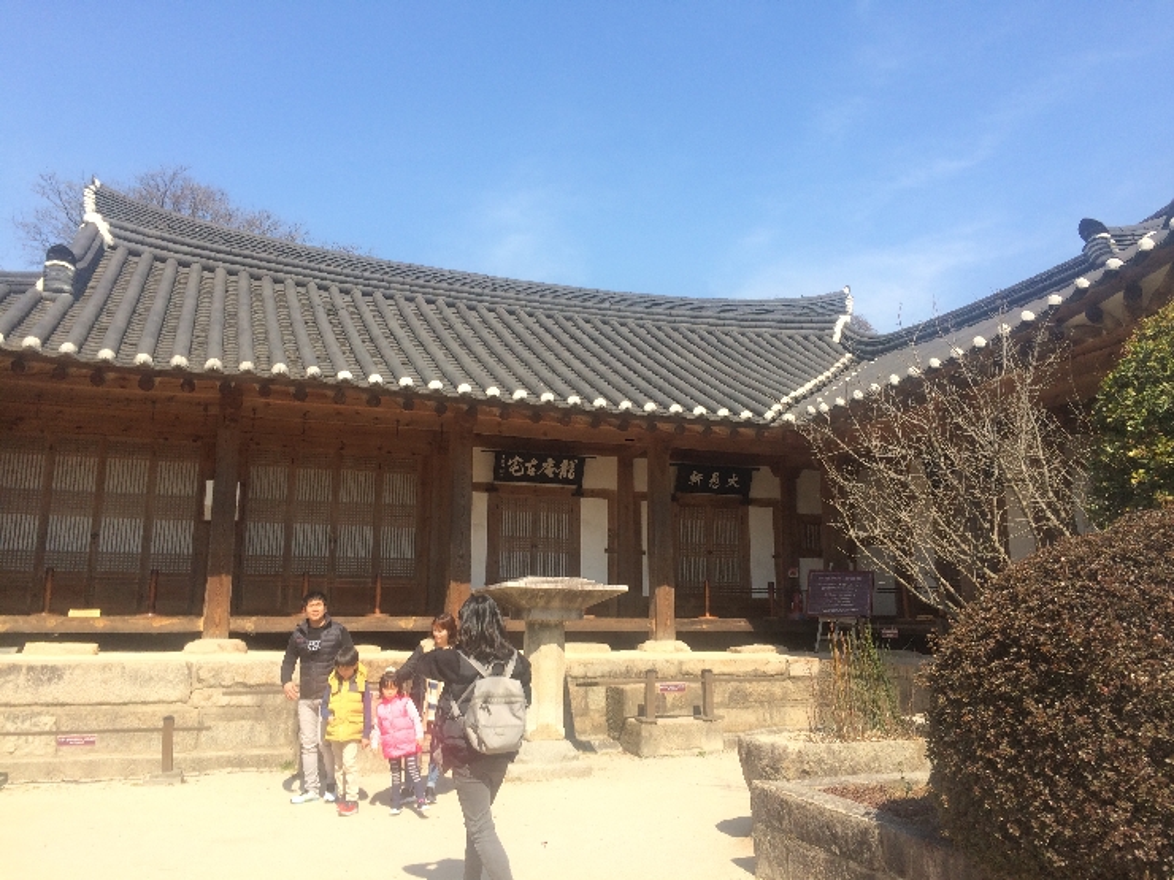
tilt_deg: +8.9
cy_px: 440
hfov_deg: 61.7
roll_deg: +1.2
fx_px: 984
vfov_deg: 48.2
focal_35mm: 29
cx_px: 587
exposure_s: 1/1520
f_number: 2.2
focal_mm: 4.15
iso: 32
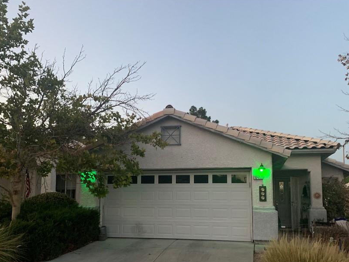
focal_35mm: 33
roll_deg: +0.3
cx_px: 182
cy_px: 164
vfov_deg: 42.6
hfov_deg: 55.3
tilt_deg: +5.5
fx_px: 333
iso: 400
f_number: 1.8
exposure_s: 1/40
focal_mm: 4.25
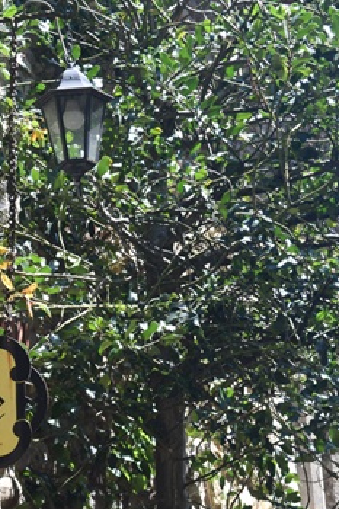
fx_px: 1527
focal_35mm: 108
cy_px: 279
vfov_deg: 18.9
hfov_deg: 12.5
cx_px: 17
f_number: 6.3
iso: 100
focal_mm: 42
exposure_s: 1/100
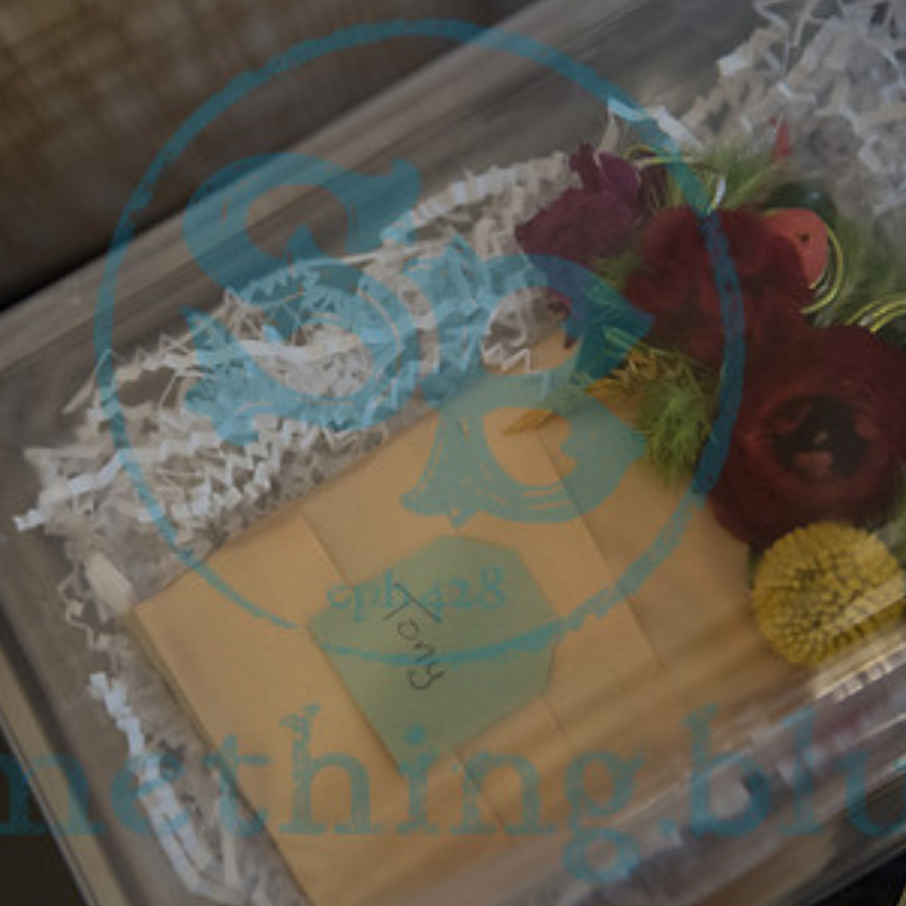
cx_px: 409
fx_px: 2132
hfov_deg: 24.0
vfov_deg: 24.0
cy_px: 450
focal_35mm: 72
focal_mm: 44
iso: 1600
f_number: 2.8
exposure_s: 1/160
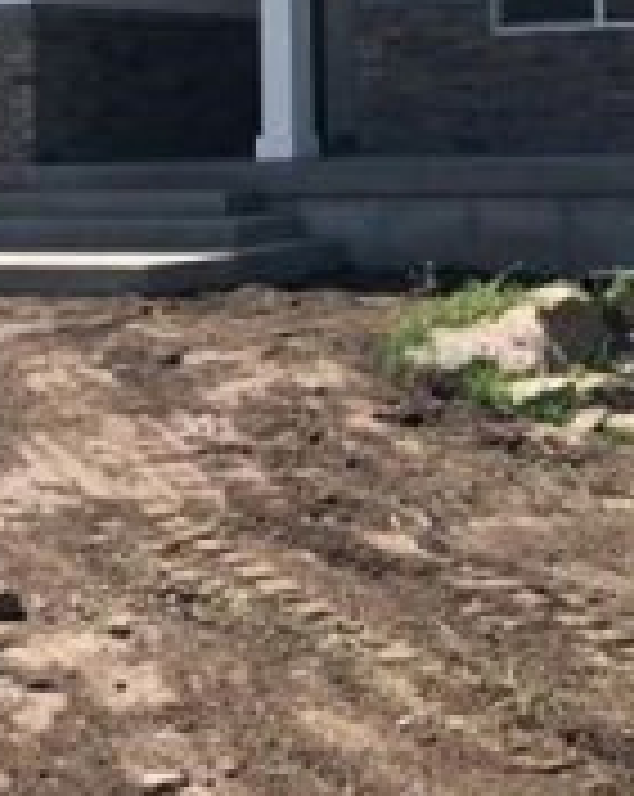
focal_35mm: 99
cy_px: 45
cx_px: 472
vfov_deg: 19.0
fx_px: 2328
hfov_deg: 15.4
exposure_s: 1/1715
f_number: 1.8
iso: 20
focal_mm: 3.99
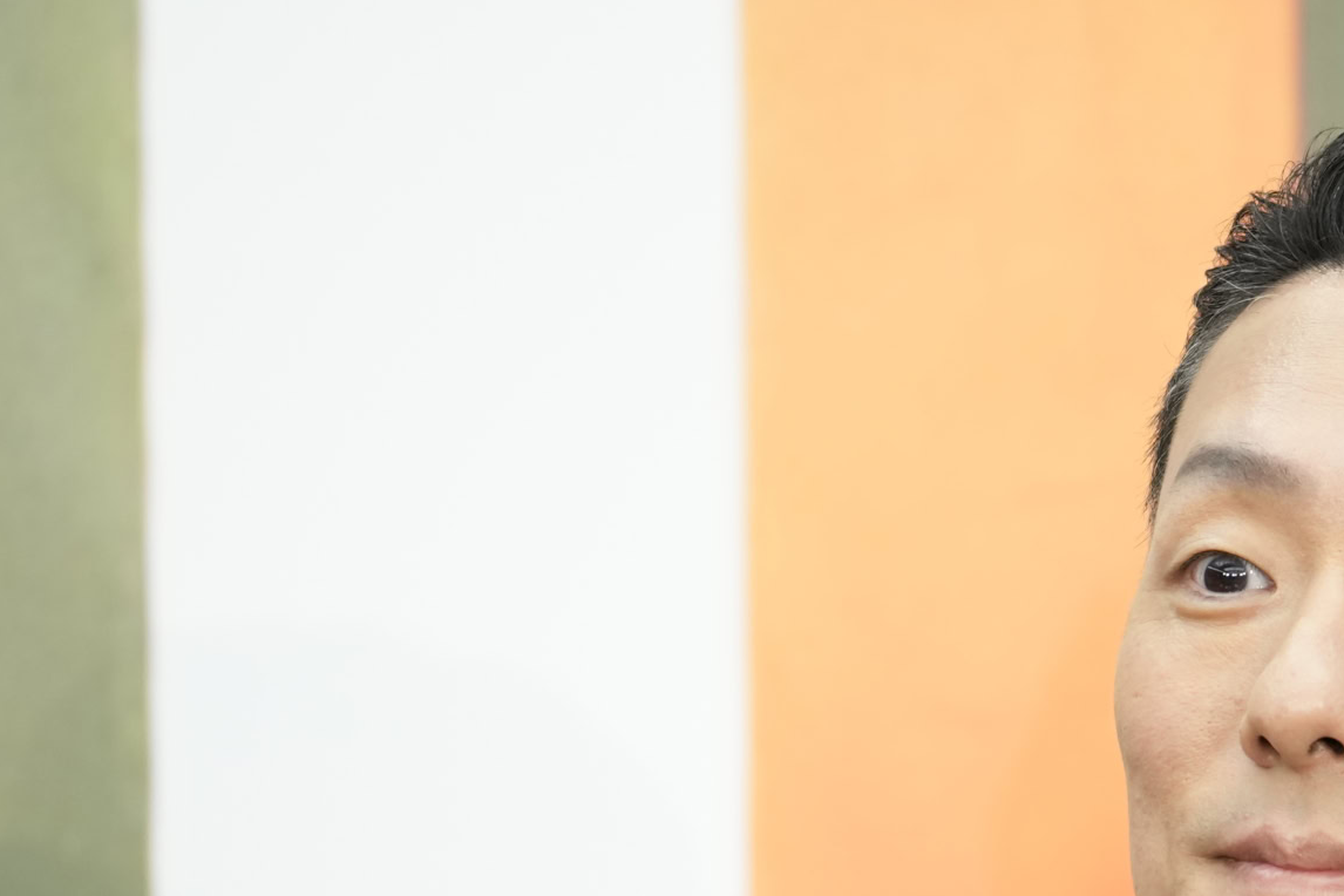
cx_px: 1283
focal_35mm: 670
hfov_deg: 3.1
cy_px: 999
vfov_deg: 2.1
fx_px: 25011
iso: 1000
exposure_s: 1/200
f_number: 3.2
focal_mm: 200
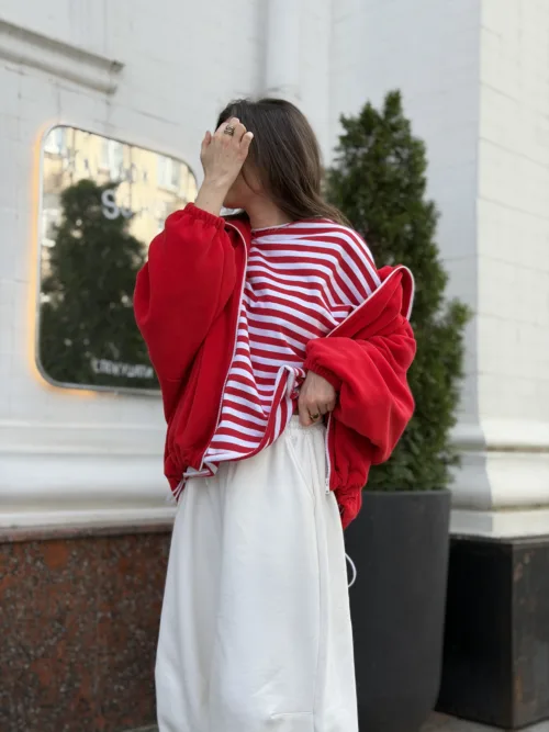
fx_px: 1015
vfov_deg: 39.7
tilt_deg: +4.4
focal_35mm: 48
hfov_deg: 30.3
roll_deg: -1.0
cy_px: 366
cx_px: 274
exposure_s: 1/1116
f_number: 1.78
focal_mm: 6.76
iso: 64
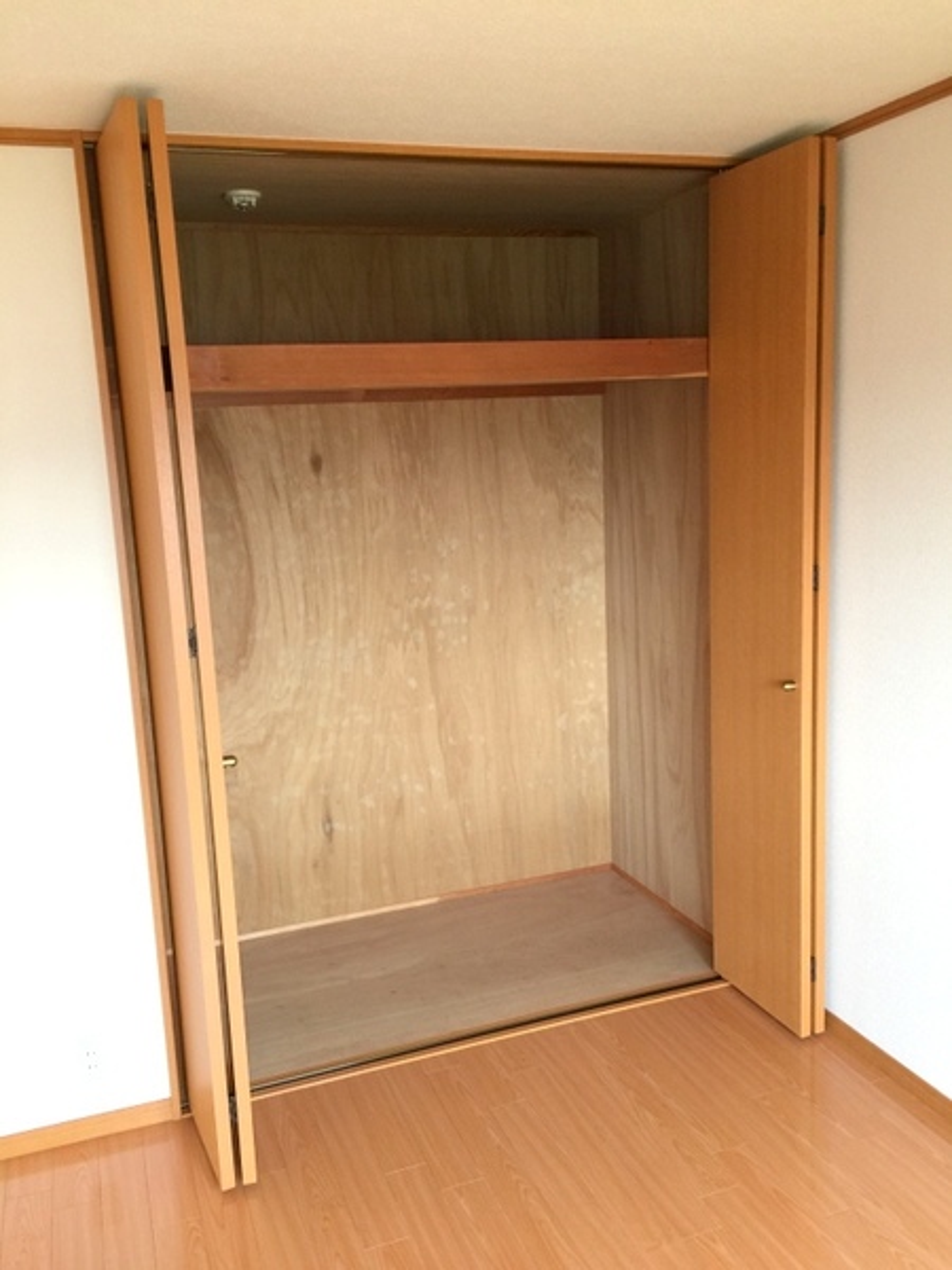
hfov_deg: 48.2
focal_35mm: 29
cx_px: 476
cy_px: 635
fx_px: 1063
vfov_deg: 61.7
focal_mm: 4.15
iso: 32
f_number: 2.2
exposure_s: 1/15
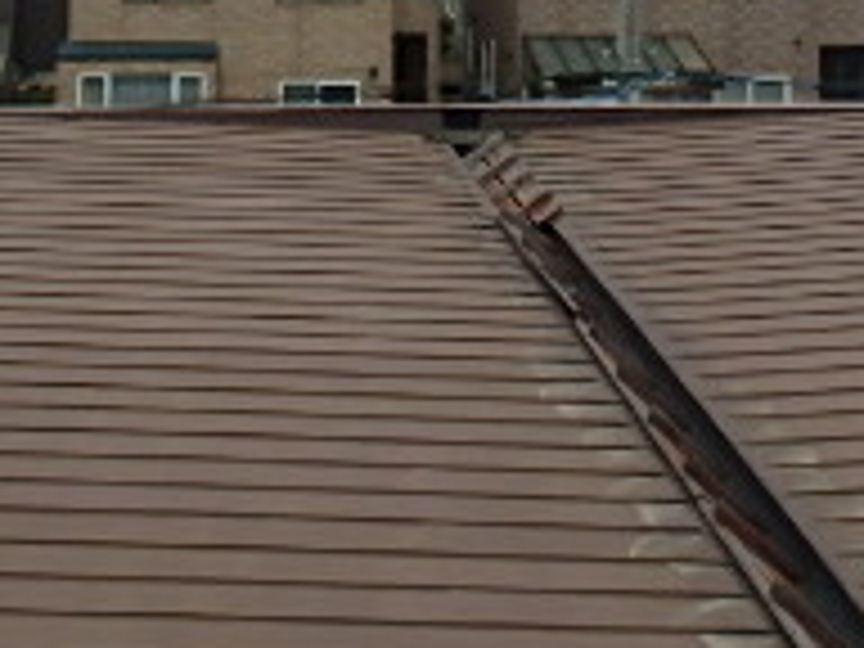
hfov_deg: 27.4
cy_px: -306
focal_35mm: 70
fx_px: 1747
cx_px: 216
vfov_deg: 18.7
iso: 125
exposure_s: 1/640
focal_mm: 3.7
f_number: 6
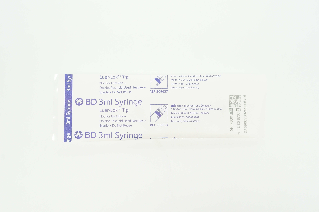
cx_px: 160
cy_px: 106
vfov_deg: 31.8
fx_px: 372
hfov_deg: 46.4
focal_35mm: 42
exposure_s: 1/15
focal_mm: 28
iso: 400
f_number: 9
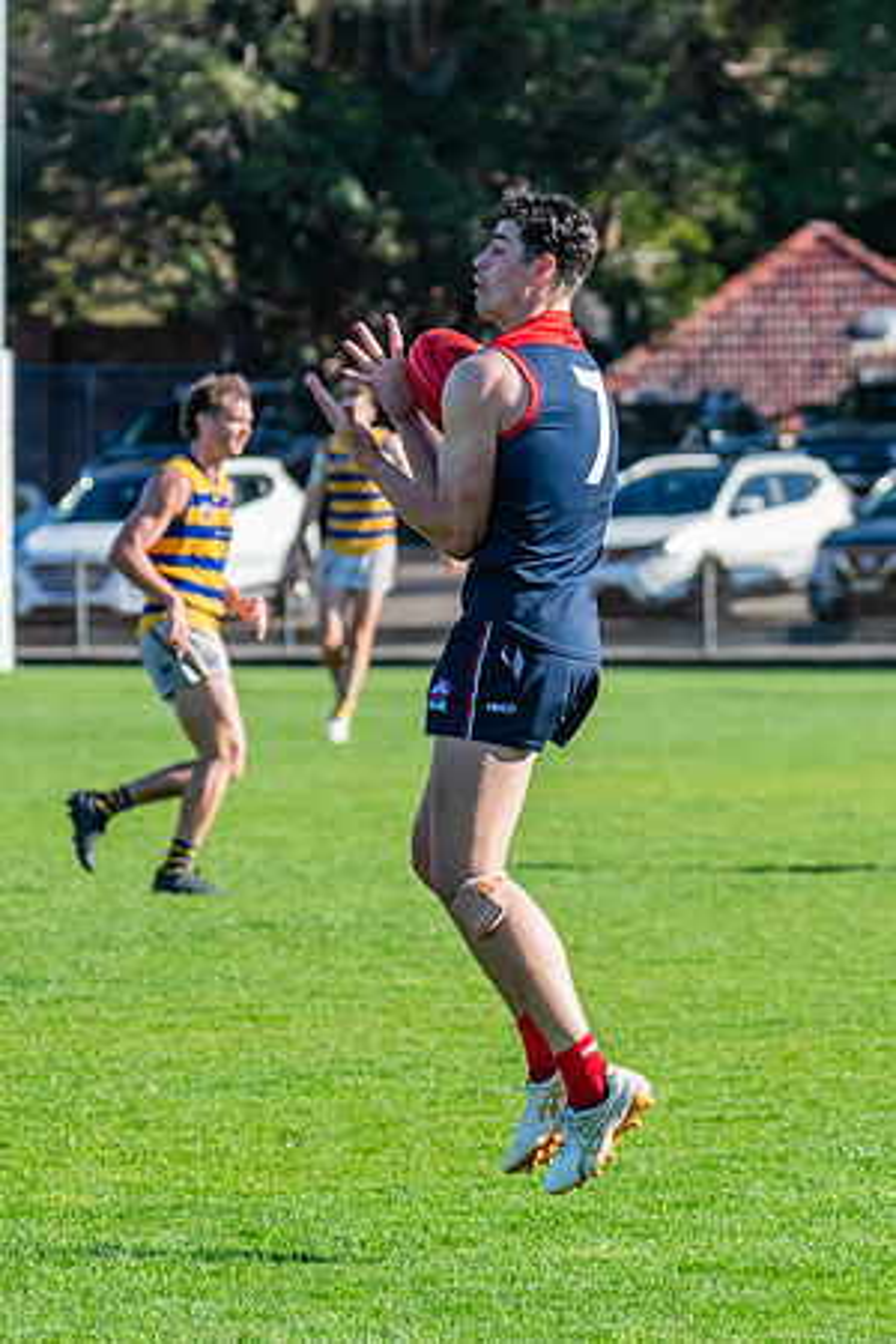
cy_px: 673
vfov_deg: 5.1
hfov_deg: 3.4
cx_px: 765
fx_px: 15003
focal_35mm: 402
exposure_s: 1/1600
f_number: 7.1
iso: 800
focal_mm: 210
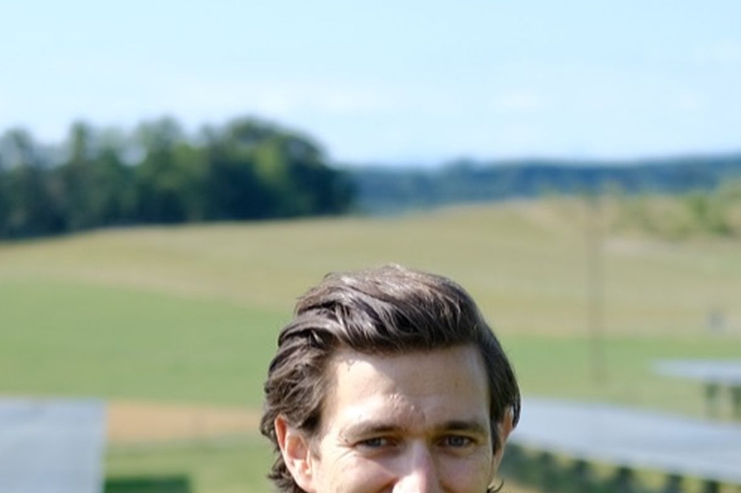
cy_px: 601
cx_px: 435
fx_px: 3519
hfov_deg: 12.0
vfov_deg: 7.9
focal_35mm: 171
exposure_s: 1/2500
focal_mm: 35
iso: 160
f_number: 2
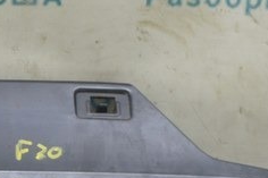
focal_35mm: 182
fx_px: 1354
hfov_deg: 11.2
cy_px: 223
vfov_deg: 7.5
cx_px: -15
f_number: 5.6
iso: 400
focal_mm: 28
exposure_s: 1/20
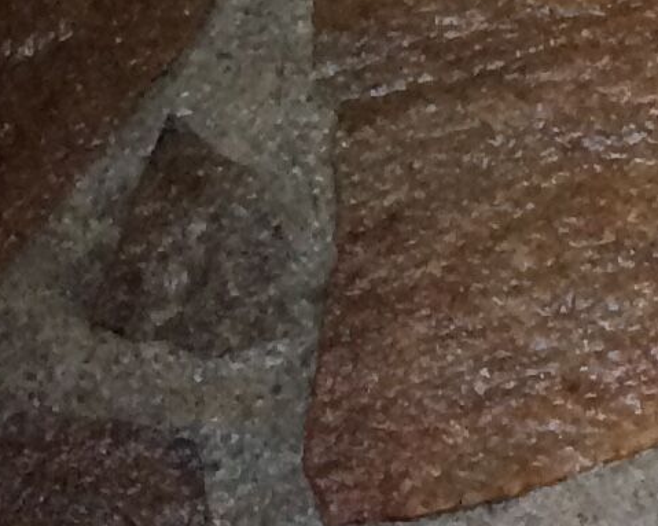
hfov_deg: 9.0
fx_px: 3758
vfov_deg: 6.8
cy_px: -1298
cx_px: 1602
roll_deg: -1.6
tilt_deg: -43.1
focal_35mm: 193
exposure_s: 1/33
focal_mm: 4.15
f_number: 2.2
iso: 50
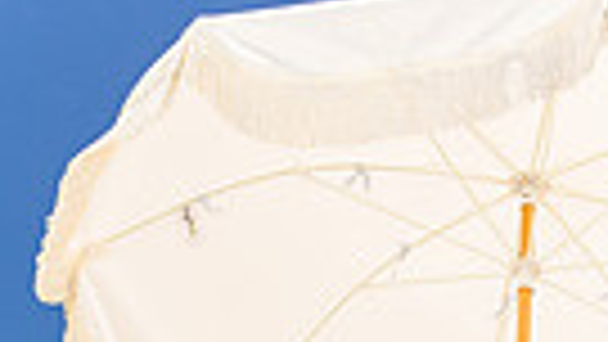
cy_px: 900
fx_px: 1354
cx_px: 631
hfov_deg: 24.0
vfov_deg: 11.2
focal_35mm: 84
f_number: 11
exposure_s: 1/200
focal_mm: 24
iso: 125
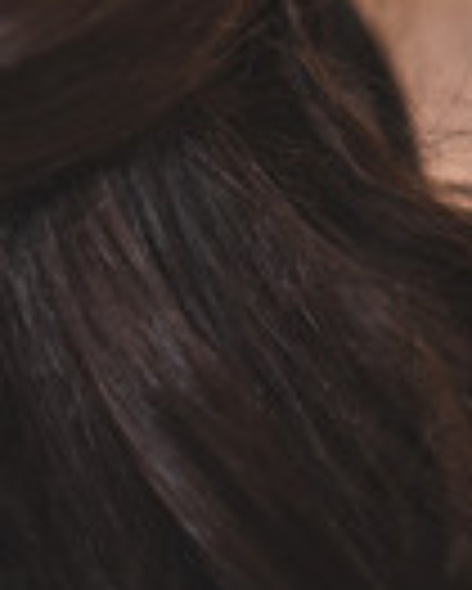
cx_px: -782
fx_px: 6174
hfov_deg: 4.3
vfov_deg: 5.4
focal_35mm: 354
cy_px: -43
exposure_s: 1/125
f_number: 1.8
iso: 800
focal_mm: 85
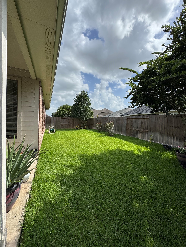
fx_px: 100
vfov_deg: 102.1
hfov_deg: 85.7
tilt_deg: -0.1
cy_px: 124
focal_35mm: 14
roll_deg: -2.1
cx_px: 93
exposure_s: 1/2674
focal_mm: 2.22
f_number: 2.2
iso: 50
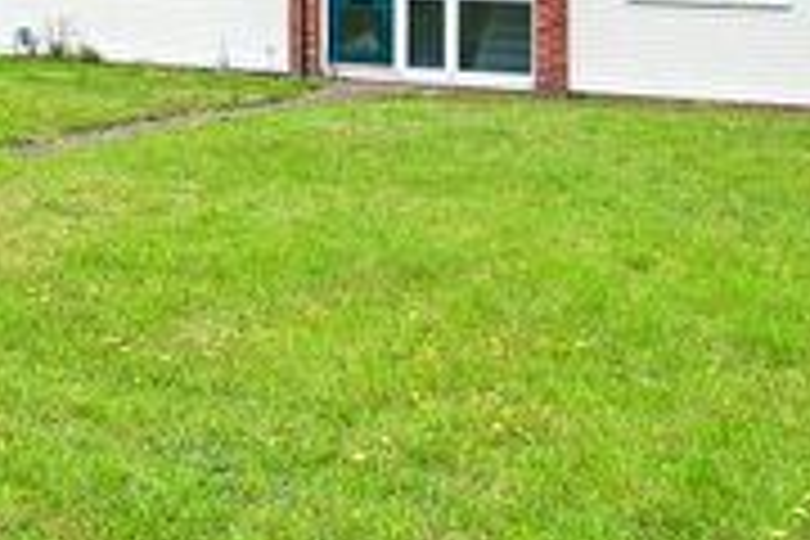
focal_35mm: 68
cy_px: -112
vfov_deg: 18.9
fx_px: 1529
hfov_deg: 28.3
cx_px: 54
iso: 400
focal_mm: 17.5
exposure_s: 1/320
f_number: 5.6
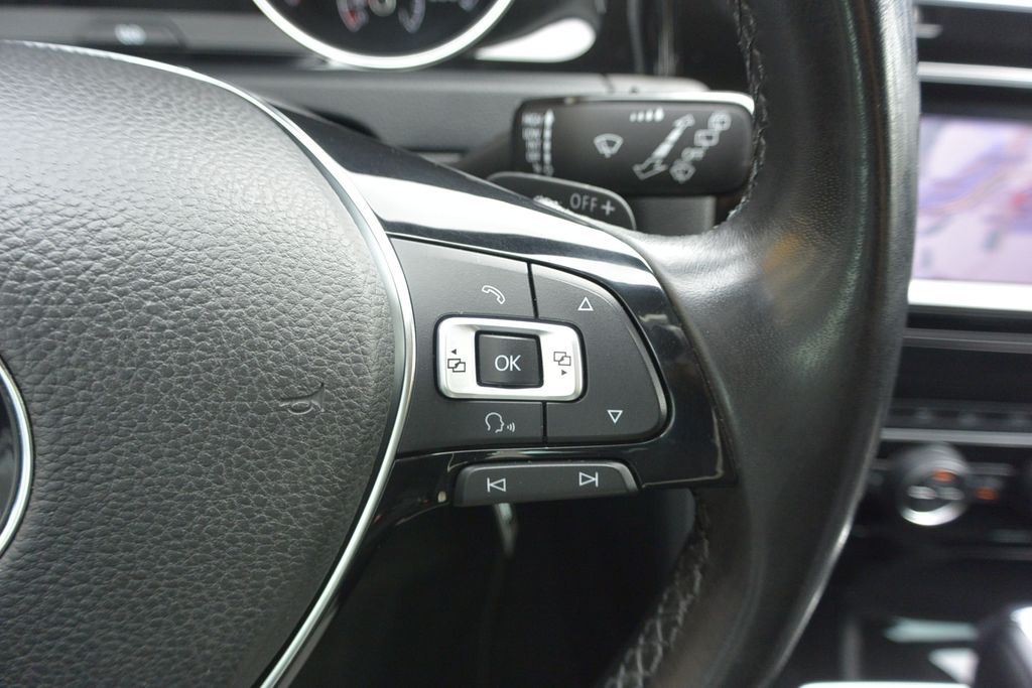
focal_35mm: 27
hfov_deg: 67.4
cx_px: 516
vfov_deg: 47.9
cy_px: 344
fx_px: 774
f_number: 3.5
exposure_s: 1/125
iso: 280
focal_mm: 10
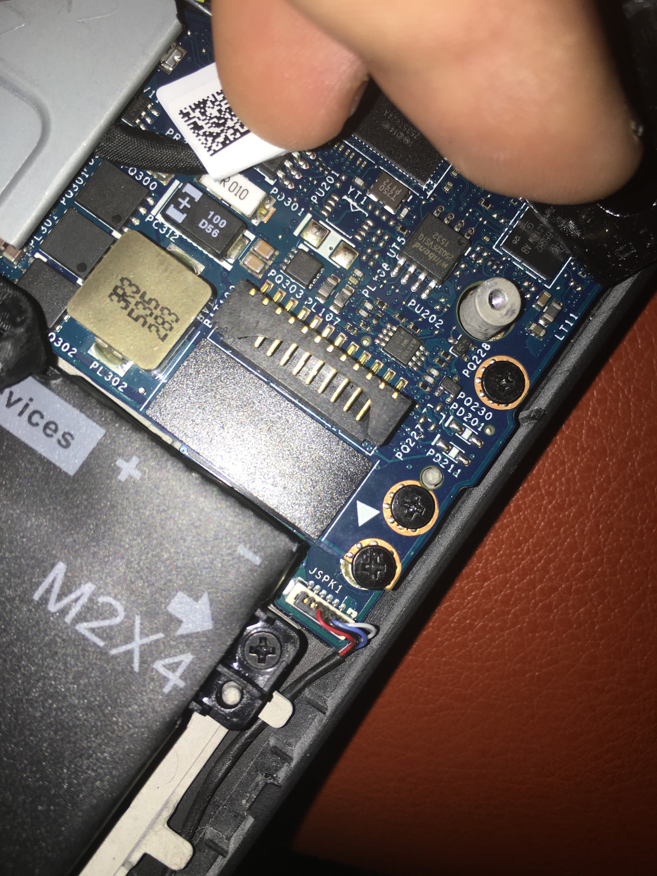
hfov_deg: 48.2
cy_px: 438
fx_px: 734
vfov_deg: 61.7
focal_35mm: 29
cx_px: 328
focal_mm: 4.15
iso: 25
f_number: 2.2
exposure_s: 1/226
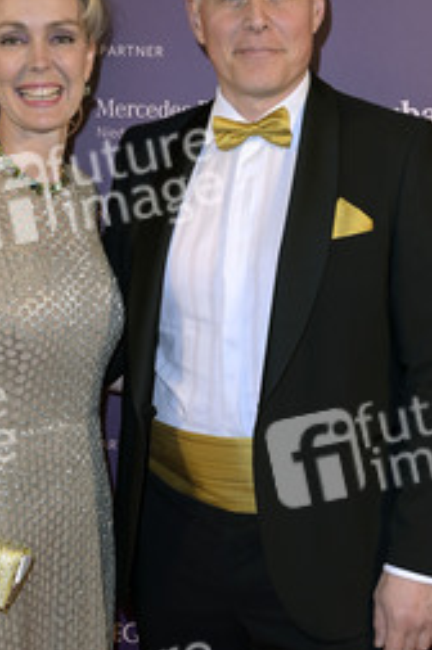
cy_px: 319
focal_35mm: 76
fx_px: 1372
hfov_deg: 17.9
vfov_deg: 26.7
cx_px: 165
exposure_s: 1/160
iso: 500
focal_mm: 48
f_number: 5.6
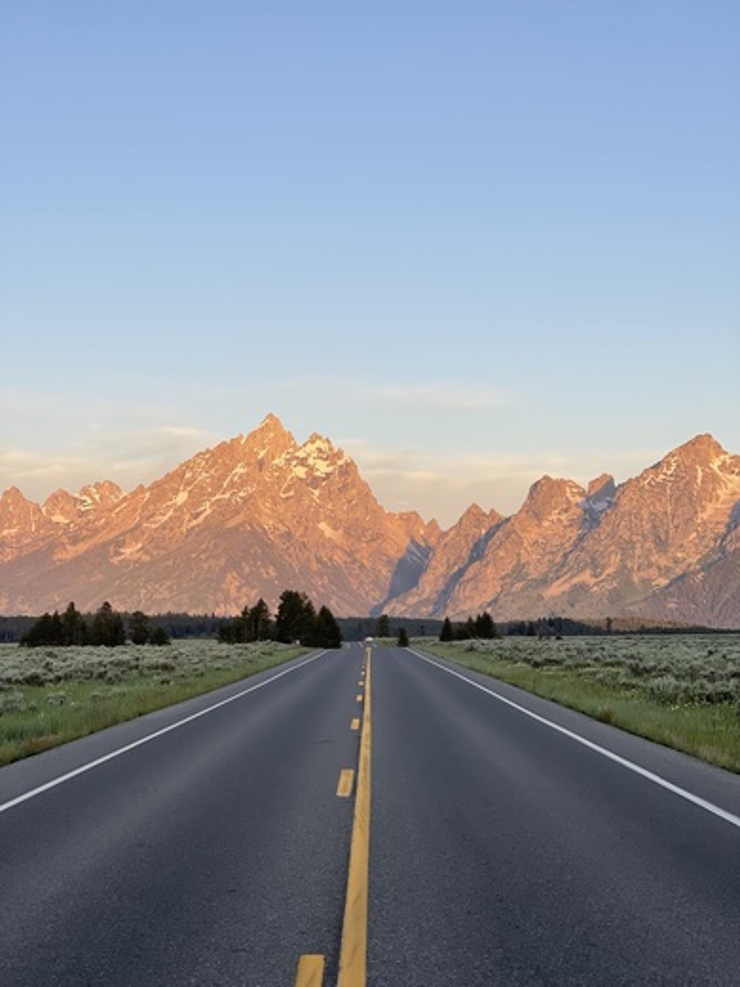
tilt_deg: +5.2
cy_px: 494
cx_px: 370
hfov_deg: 22.9
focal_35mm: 64
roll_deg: +0.6
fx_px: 1824
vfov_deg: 30.3
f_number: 2.2
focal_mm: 7.5
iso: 20
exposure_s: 1/221
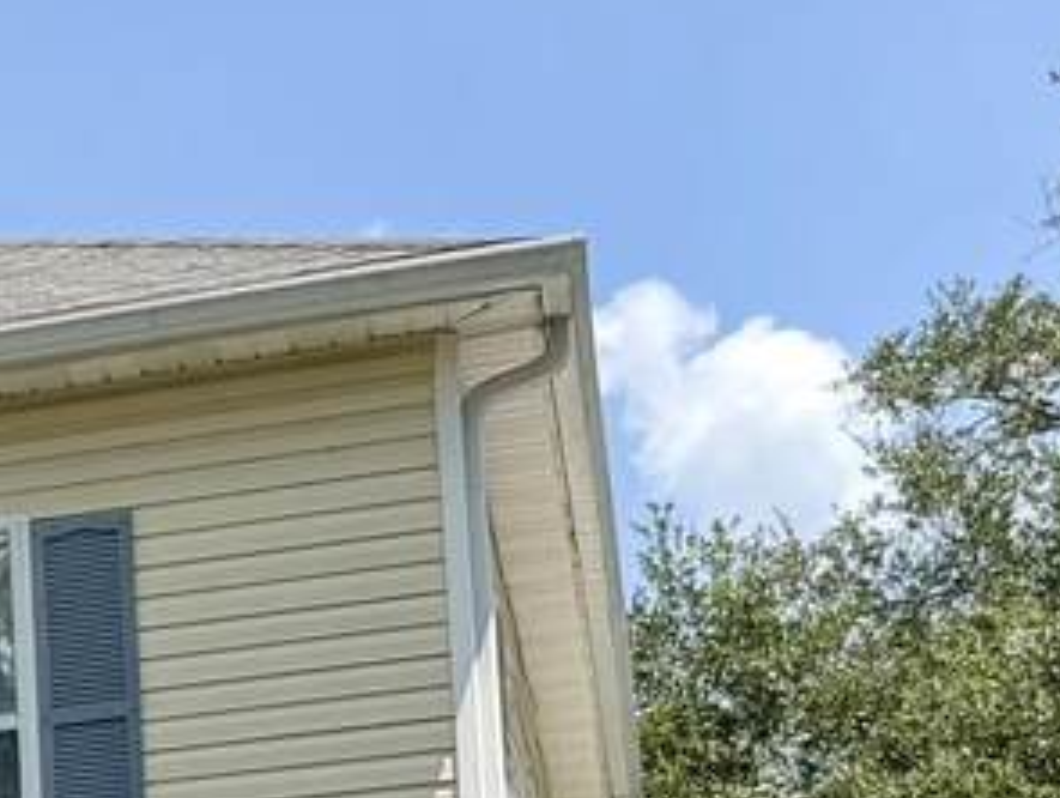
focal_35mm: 104
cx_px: -1153
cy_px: 877
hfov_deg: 14.9
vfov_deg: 14.0
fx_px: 3189
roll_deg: +1.8
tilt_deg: +5.1
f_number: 1.78
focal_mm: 6.76
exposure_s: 1/3145
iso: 80
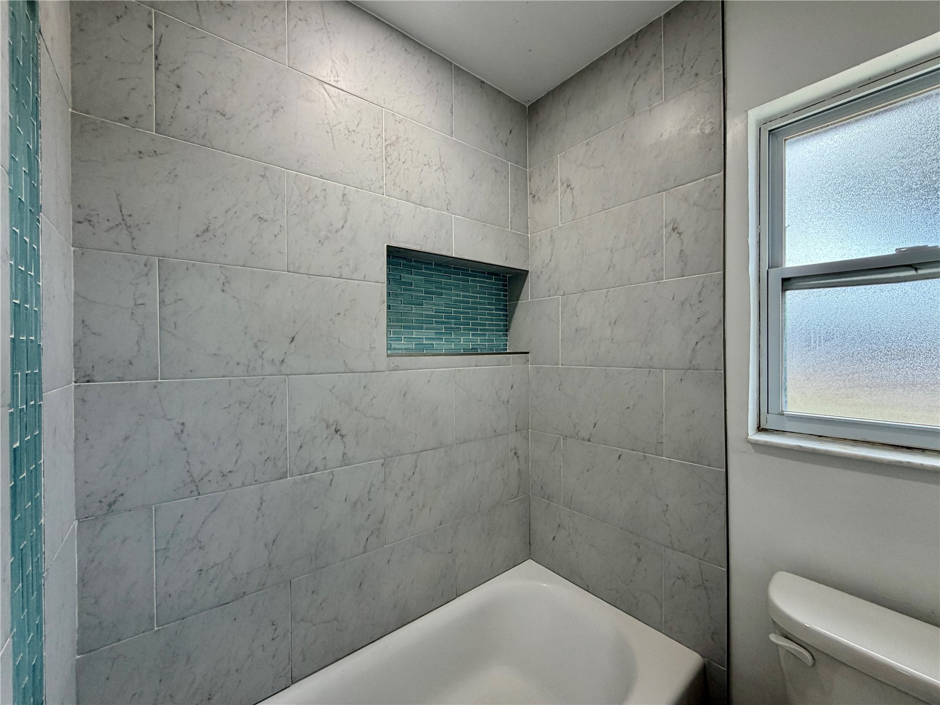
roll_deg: +0.4
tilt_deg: -0.9
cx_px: 470
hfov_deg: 102.1
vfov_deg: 85.7
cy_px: 352
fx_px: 380
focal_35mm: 14
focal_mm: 2.22
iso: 200
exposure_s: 1/120
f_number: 2.2
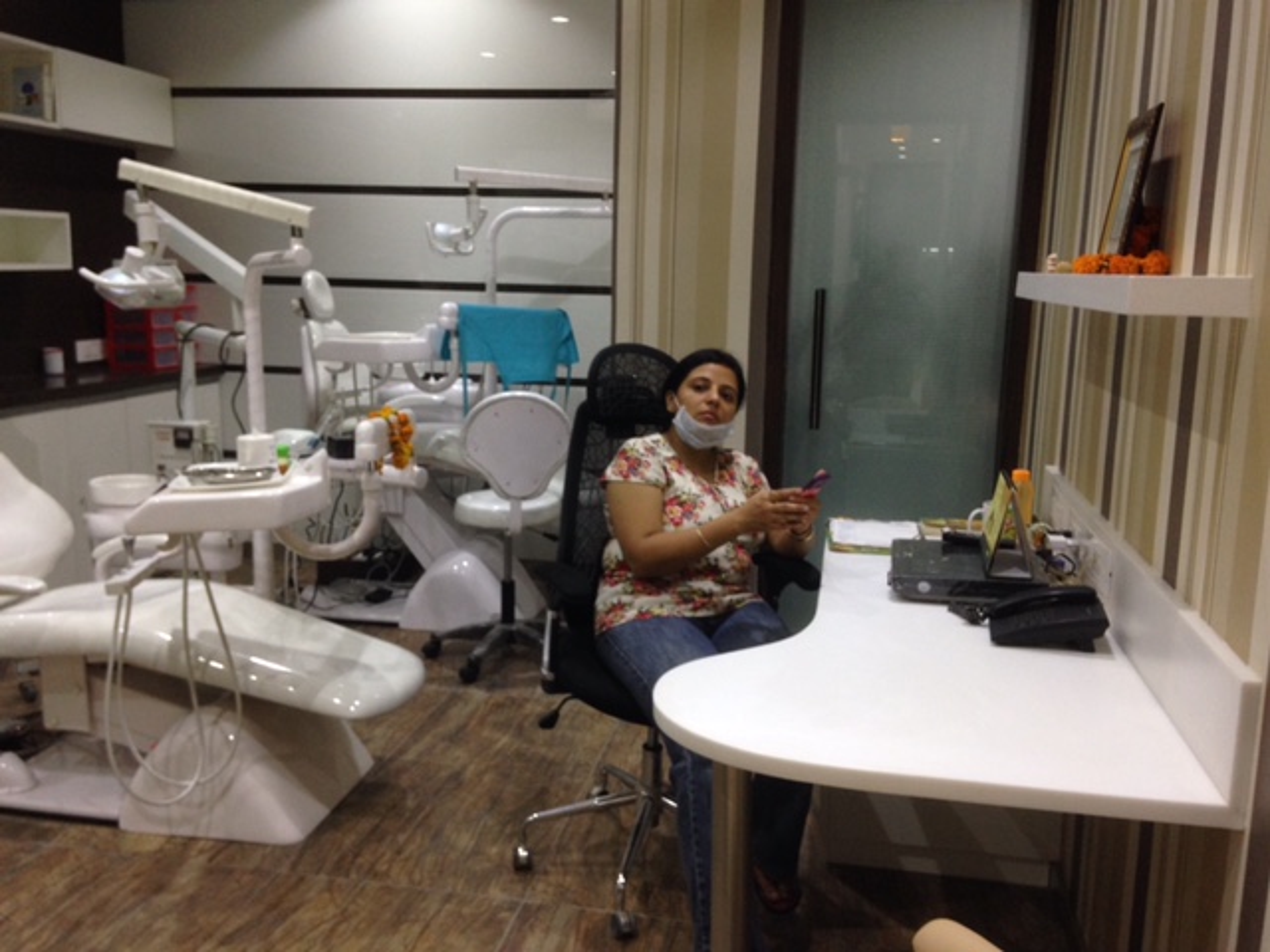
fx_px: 1211
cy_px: 476
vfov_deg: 42.9
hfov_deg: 55.4
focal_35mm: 33
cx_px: 635
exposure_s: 1/20
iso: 100
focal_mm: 4.12
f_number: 2.4
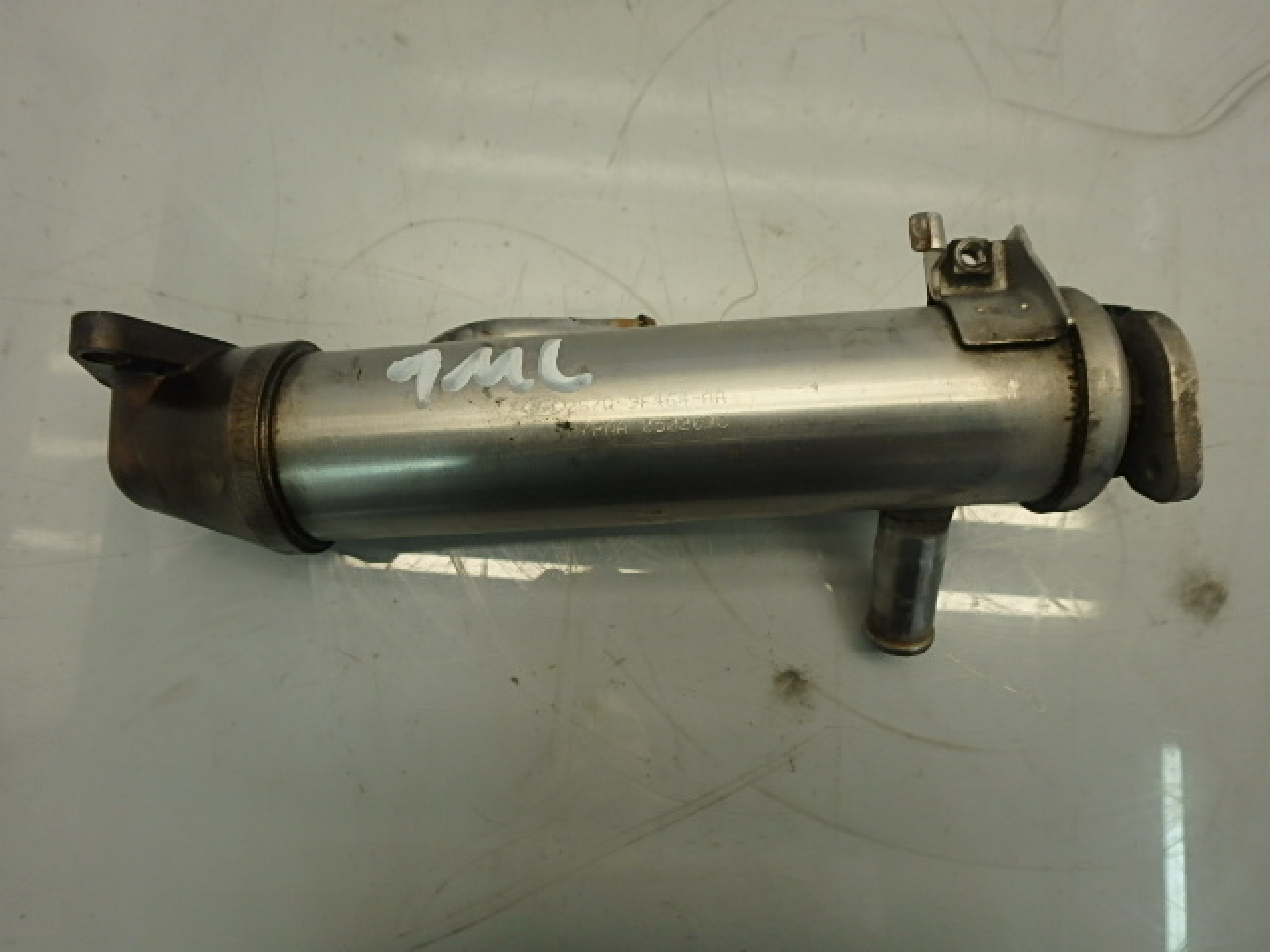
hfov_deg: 79.0
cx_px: 635
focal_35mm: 21
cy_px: 476
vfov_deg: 63.4
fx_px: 770
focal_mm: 3.7
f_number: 3.5
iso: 125
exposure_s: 1/80
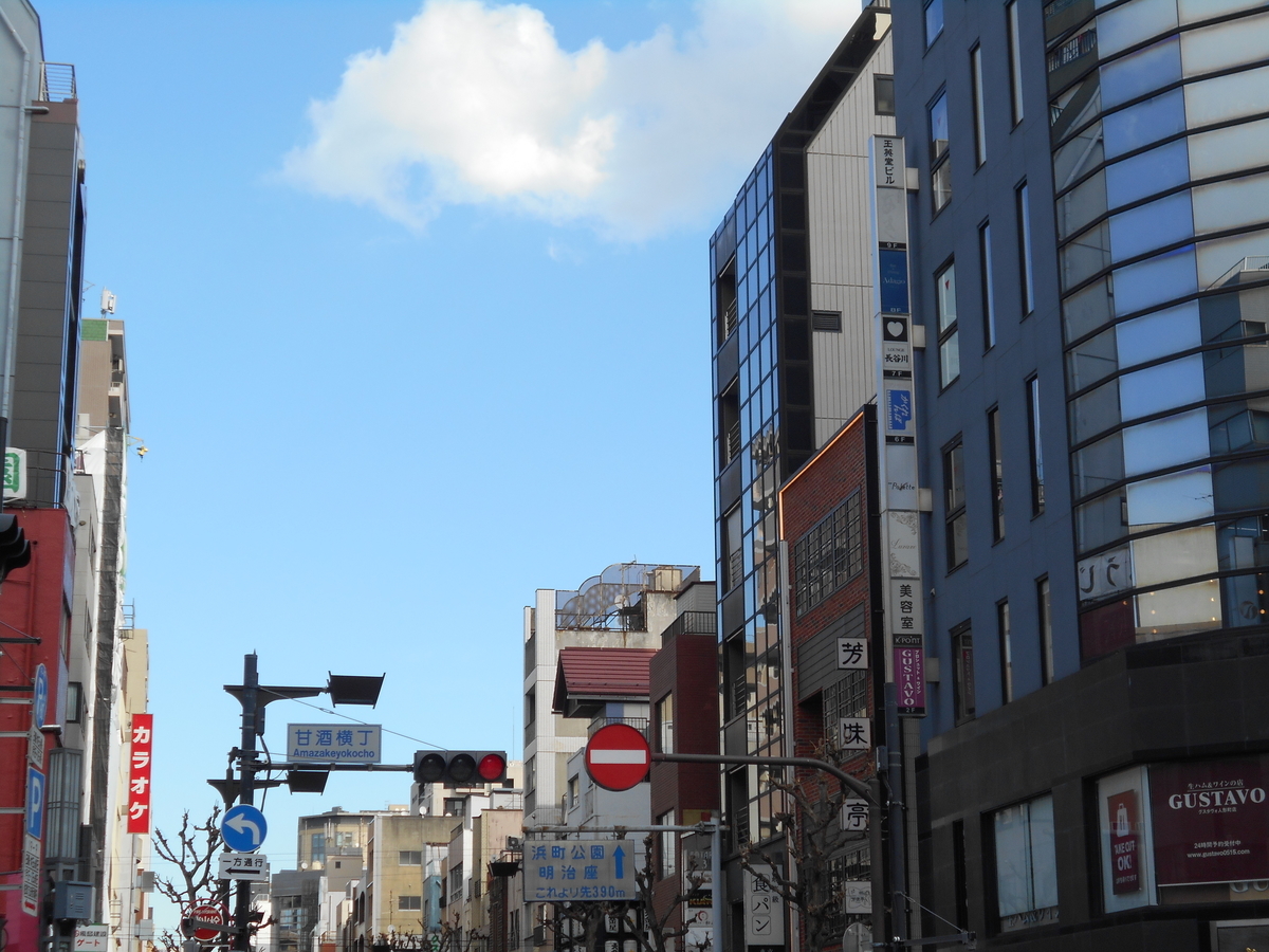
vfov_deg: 22.3
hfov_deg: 29.4
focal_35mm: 66
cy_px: 476
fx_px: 2420
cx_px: 634
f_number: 5.3
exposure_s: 1/250
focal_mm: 11.6
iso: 80
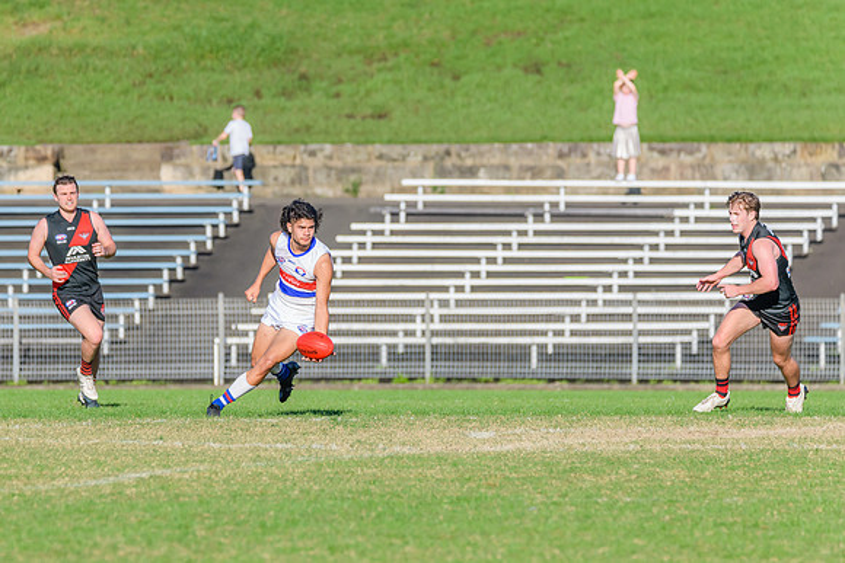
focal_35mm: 509
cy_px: 342
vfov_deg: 2.7
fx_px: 11942
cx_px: 342
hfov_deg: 4.1
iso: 800
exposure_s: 1/2000
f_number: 8
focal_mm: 400
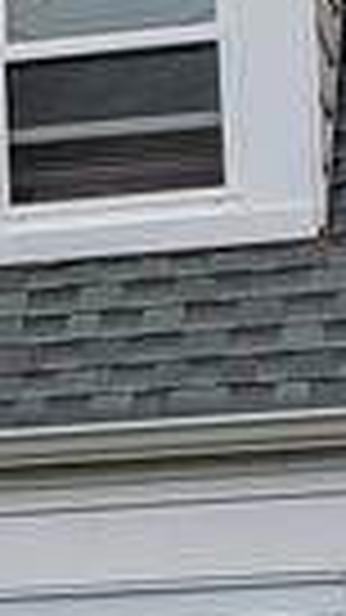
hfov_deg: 5.3
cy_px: 688
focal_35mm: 212
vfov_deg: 10.0
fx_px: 3460
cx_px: -863
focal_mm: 4.3
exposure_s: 1/501
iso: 50
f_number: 2.4
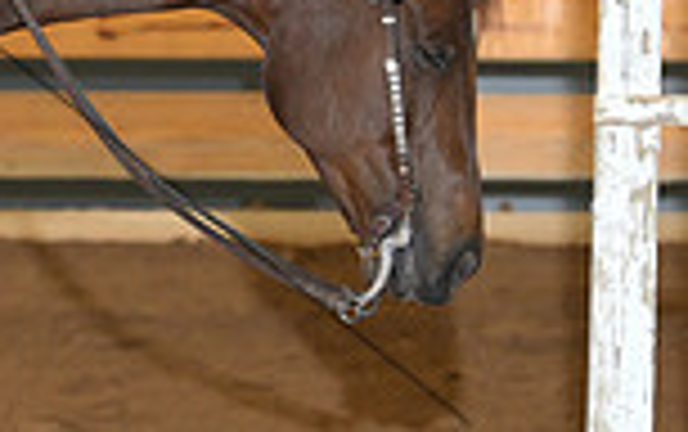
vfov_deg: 1.4
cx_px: -400
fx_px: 17382
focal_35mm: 926
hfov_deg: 2.3
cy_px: -277
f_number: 3.5
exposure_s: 1/206
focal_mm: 160
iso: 800
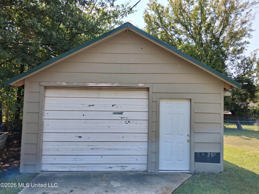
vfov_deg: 51.4
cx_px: 130
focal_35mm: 27
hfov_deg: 65.3
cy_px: 97
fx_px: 202
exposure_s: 1/412
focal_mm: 4
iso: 25
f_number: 1.8
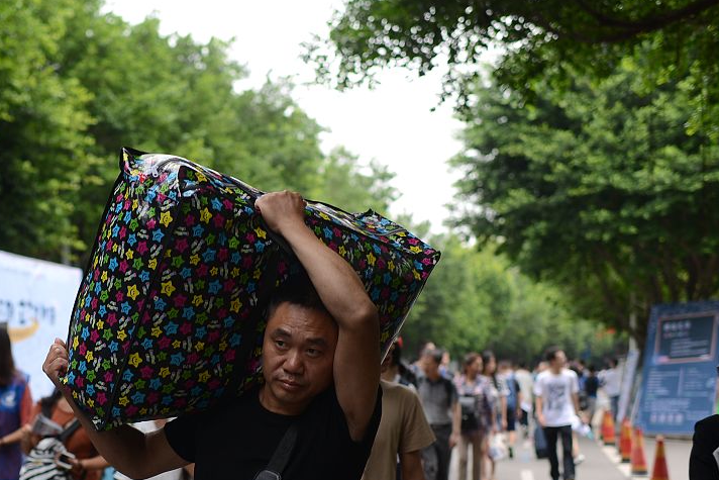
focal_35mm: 59
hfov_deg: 33.1
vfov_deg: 22.8
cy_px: 366
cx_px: 163
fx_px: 1179
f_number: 2.8
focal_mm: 35
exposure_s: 1/250
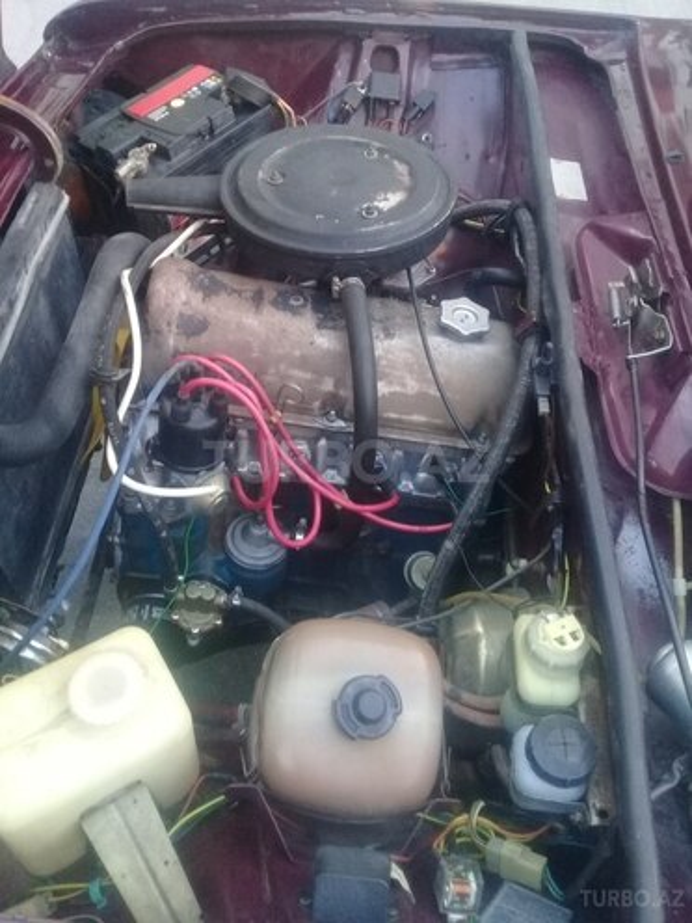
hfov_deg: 45.4
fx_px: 826
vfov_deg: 58.4
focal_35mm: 31
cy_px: 462
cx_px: 346
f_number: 2.2
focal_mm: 3.3
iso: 160
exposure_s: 1/33
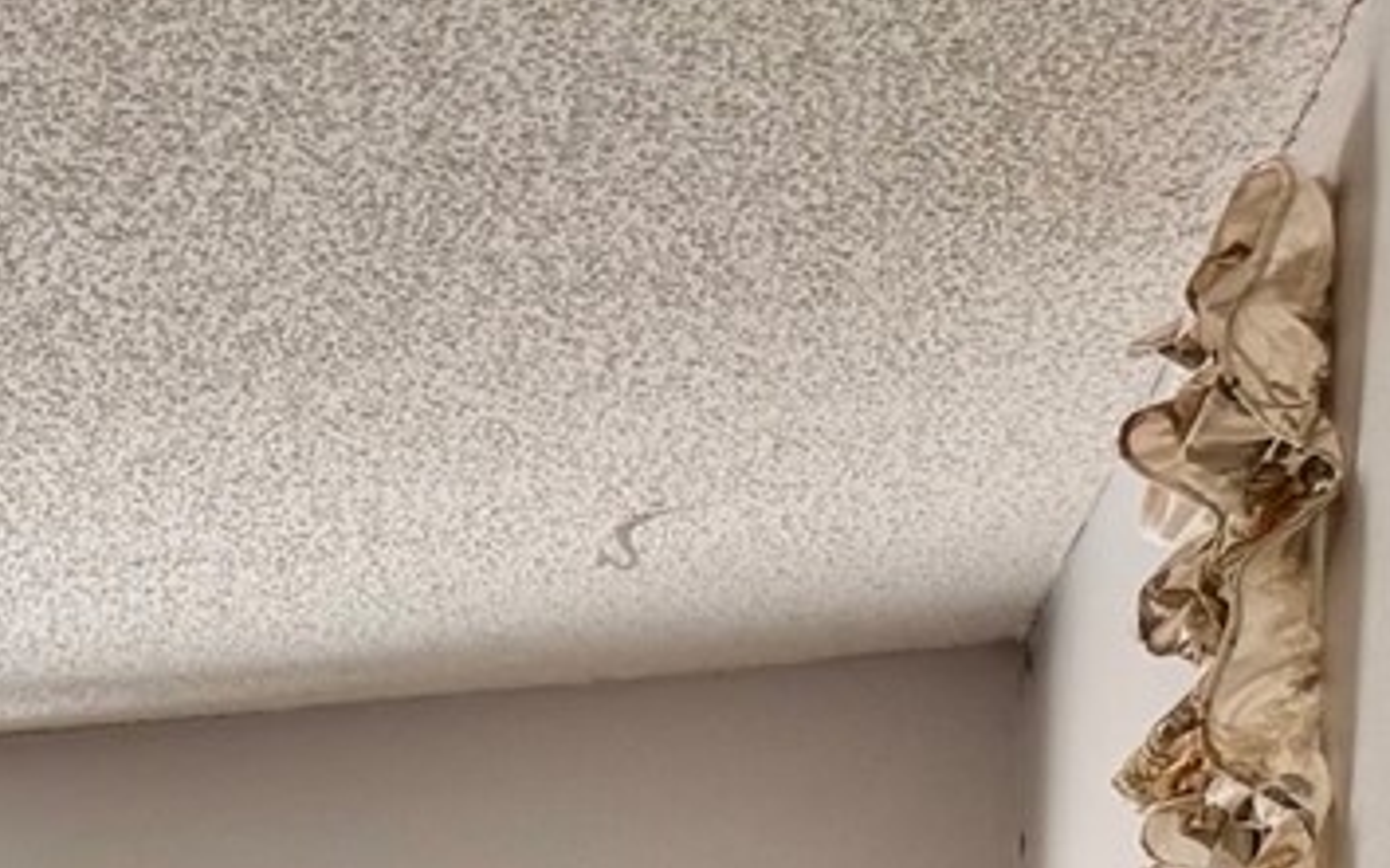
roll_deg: -1.2
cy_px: 2192
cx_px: -2281
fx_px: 5226
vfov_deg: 8.5
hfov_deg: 11.5
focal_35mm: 138
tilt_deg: -2.5
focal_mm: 6.76
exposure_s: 1/60
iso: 125
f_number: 1.78
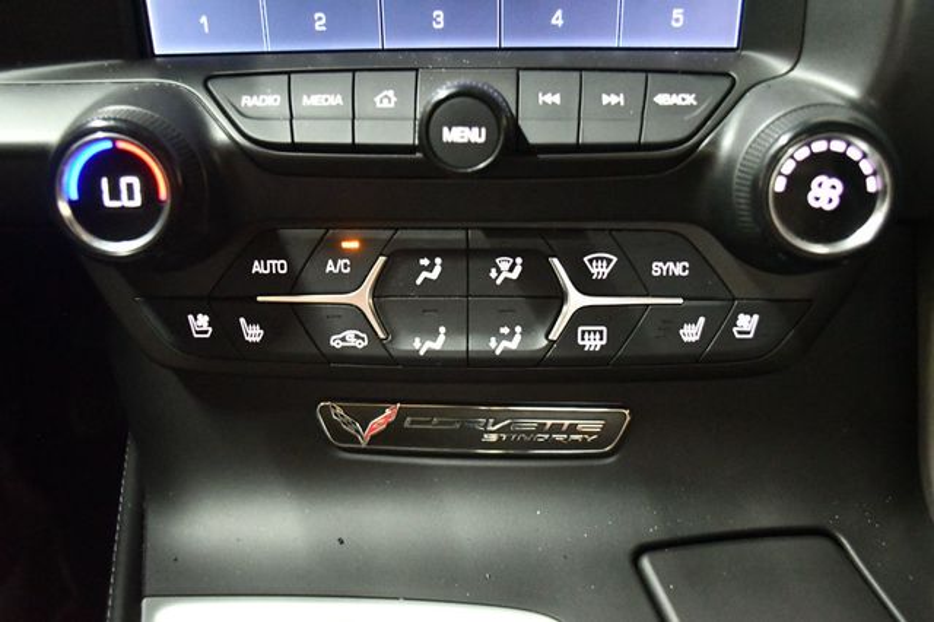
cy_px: 311
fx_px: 933
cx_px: 467
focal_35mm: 36
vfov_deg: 36.8
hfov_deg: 53.2
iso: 12800
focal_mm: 24
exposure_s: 1/40
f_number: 4
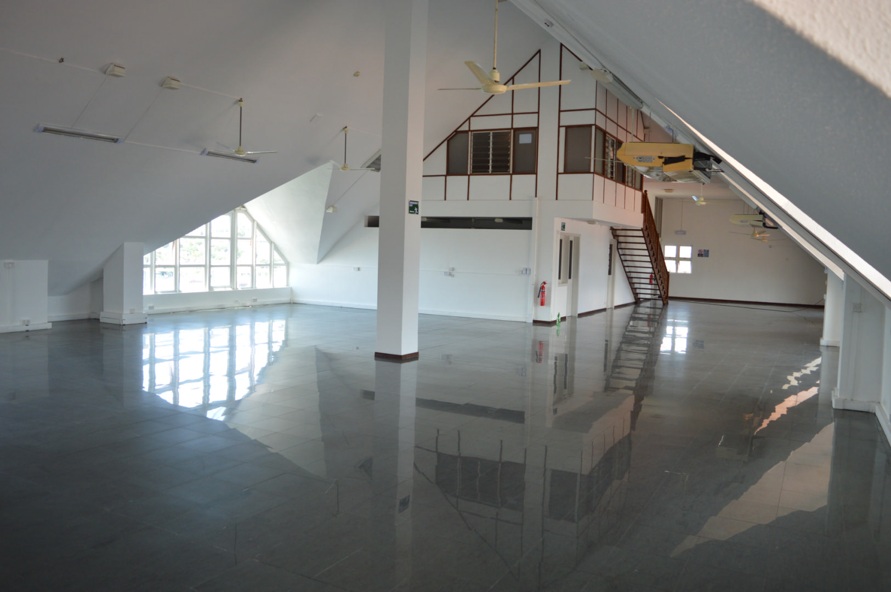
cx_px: 446
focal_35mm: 27
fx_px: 668
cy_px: 296
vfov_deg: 47.8
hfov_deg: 67.4
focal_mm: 18
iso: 400
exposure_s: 1/30
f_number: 3.5
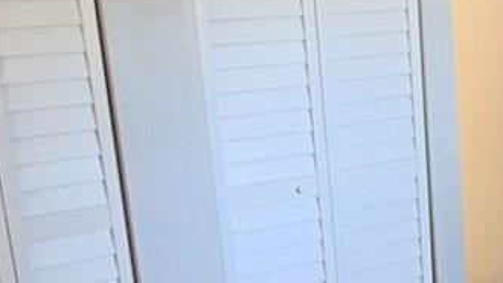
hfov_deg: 26.8
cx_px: 521
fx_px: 987
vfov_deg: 16.1
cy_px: 259
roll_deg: +1.8
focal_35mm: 74
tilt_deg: -15.6
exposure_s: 1/60
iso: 400
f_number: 2.2
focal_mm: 2.22
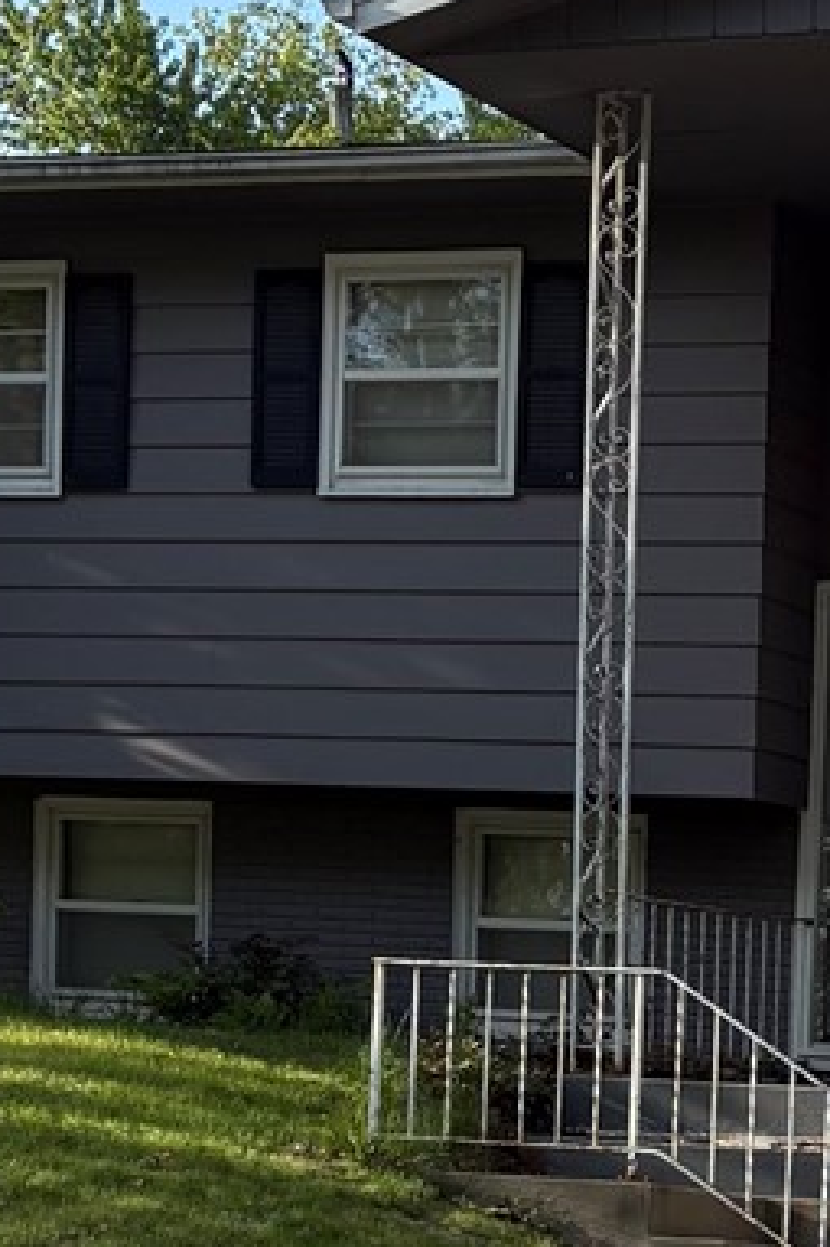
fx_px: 3911
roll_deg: -2.3
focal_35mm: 113
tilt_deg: -4.2
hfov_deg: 11.7
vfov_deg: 17.2
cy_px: 1563
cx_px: 1178
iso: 50
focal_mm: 5.96
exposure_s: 1/1484
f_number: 1.6
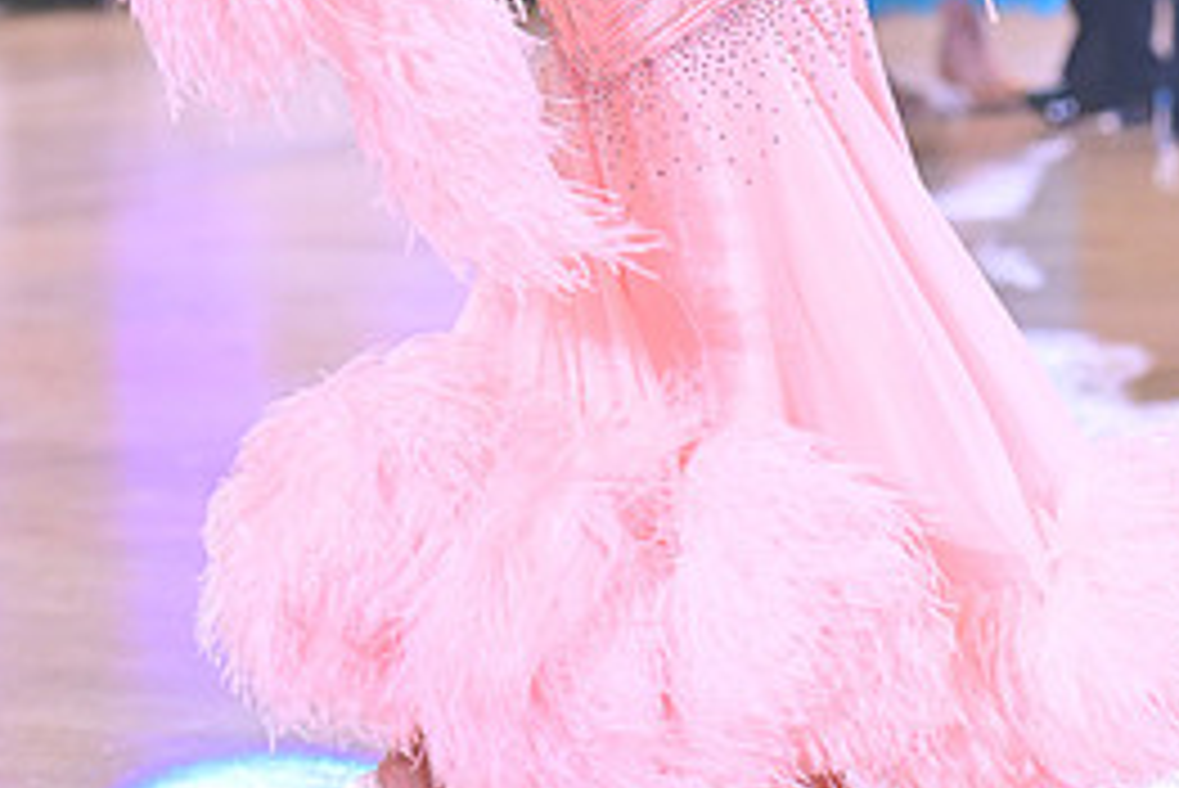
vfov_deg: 4.6
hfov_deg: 6.9
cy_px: -275
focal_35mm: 299
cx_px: 781
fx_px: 9797
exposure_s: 1/400
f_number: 5
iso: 5000
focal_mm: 135
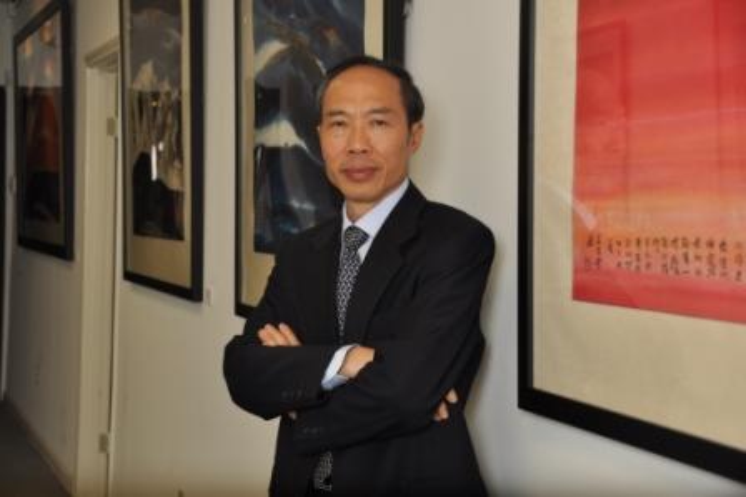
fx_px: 1553
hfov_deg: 27.0
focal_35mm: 75
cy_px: 248
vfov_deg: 18.2
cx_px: 373
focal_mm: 50
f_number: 4.5
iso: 400
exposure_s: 1/250
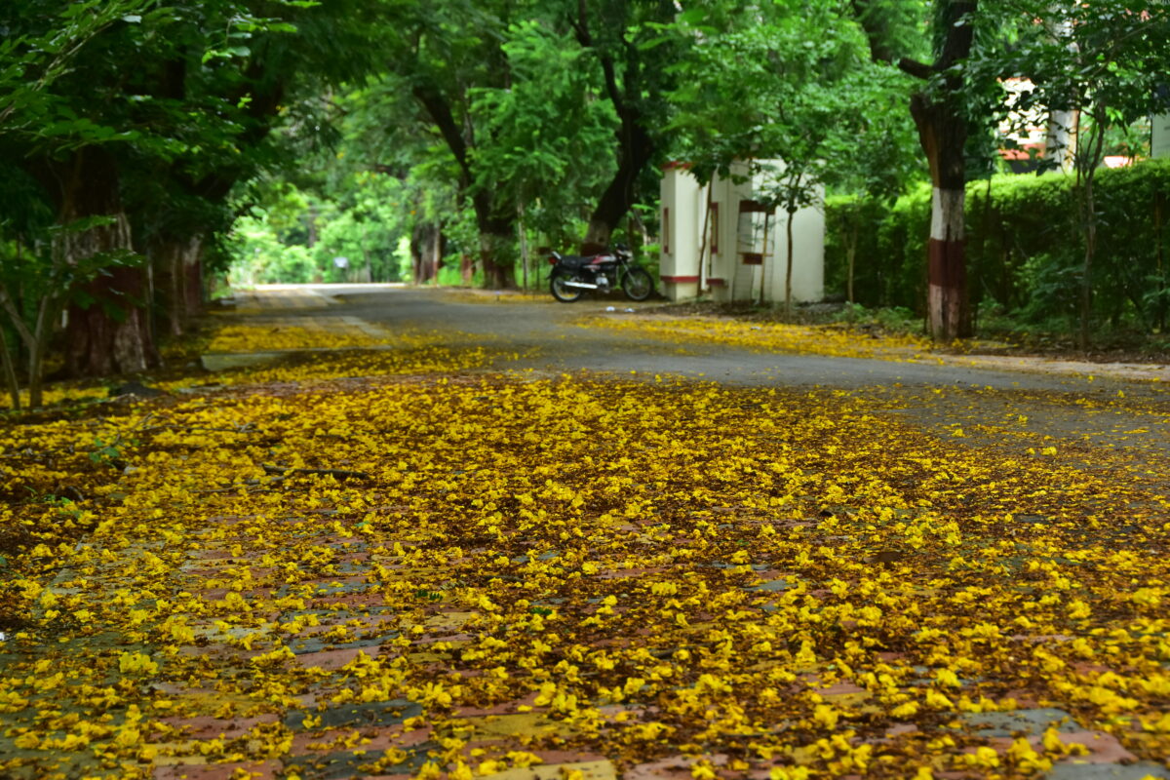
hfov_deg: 22.6
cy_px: 390
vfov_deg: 15.2
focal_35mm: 90
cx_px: 585
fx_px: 2925
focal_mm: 60
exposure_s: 1/160
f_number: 6.3
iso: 200
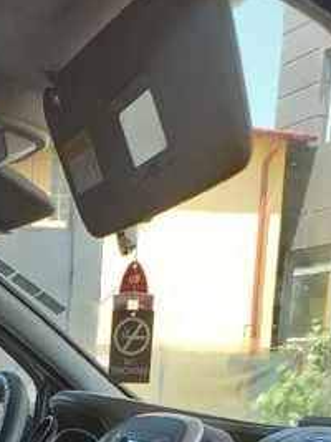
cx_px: -2
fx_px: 995
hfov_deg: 18.4
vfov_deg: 22.0
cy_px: 603
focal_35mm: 78
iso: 50
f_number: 1.9
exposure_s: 1/100
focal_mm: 3.6
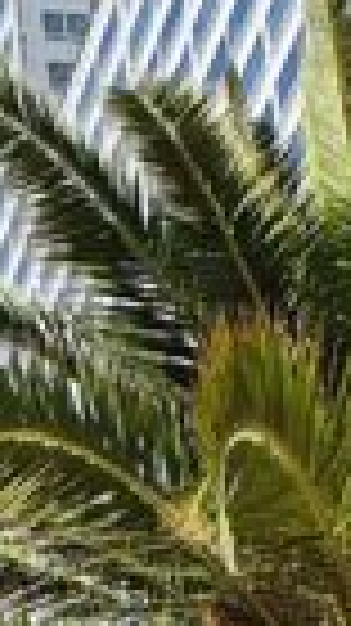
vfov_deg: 9.7
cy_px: 1247
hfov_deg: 5.5
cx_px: -729
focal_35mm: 208
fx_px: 3448
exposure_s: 1/874
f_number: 2.4
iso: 50
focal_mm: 4.32
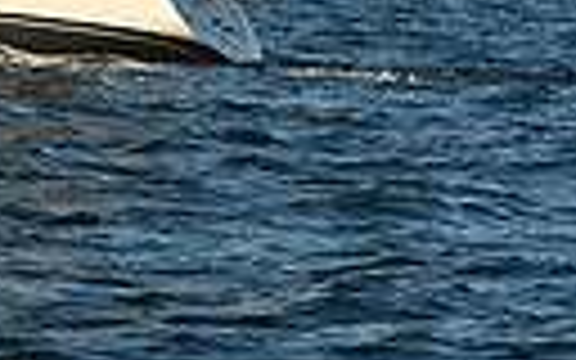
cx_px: -137
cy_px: -788
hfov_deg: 3.3
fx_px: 10125
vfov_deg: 2.0
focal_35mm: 645
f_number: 14
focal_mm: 140
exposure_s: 1/1000
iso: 800
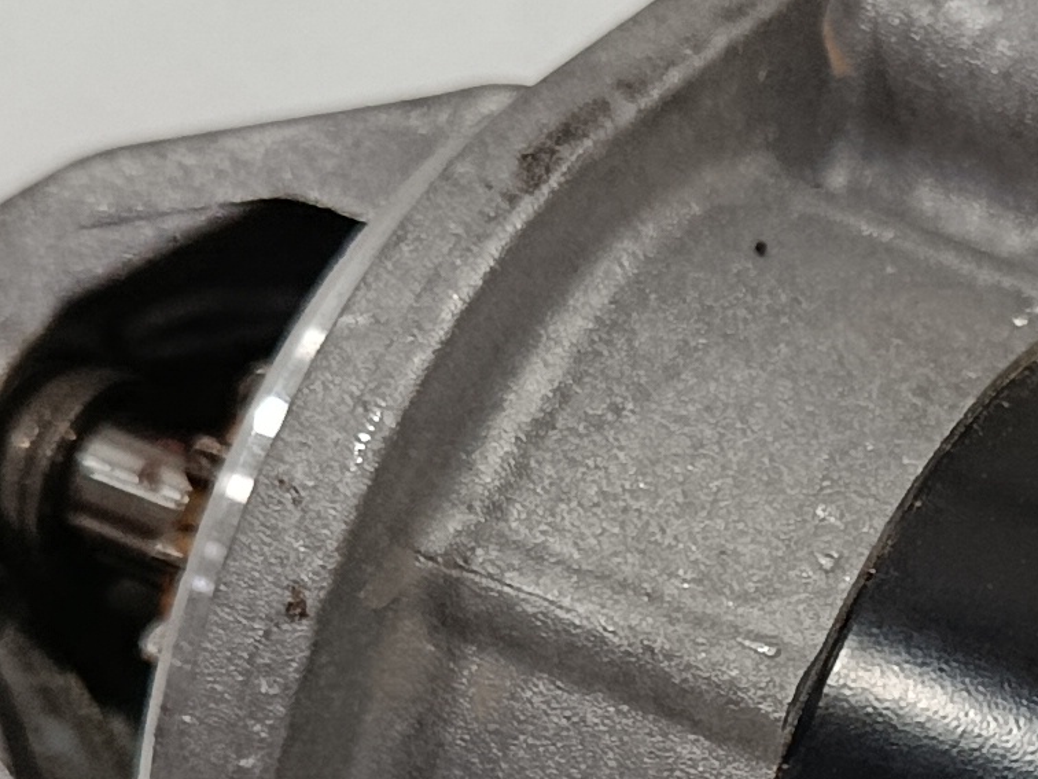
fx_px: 3808
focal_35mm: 127
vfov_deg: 11.2
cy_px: 1157
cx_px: 1285
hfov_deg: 14.9
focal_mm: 5.24
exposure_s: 1/100
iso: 896
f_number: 1.7
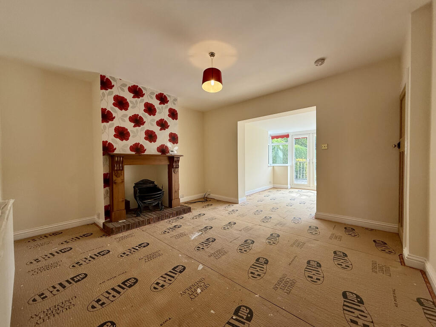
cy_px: 164
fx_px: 176
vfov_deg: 85.7
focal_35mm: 14
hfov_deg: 102.1
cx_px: 218
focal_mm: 2.22
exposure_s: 1/99
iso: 64
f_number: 2.2
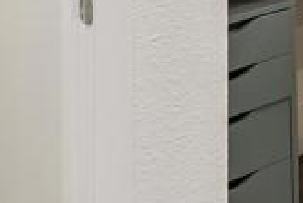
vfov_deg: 11.8
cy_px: -259
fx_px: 826
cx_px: 621
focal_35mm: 98
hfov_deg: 15.9
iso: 500
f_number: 8
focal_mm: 16
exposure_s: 1/5
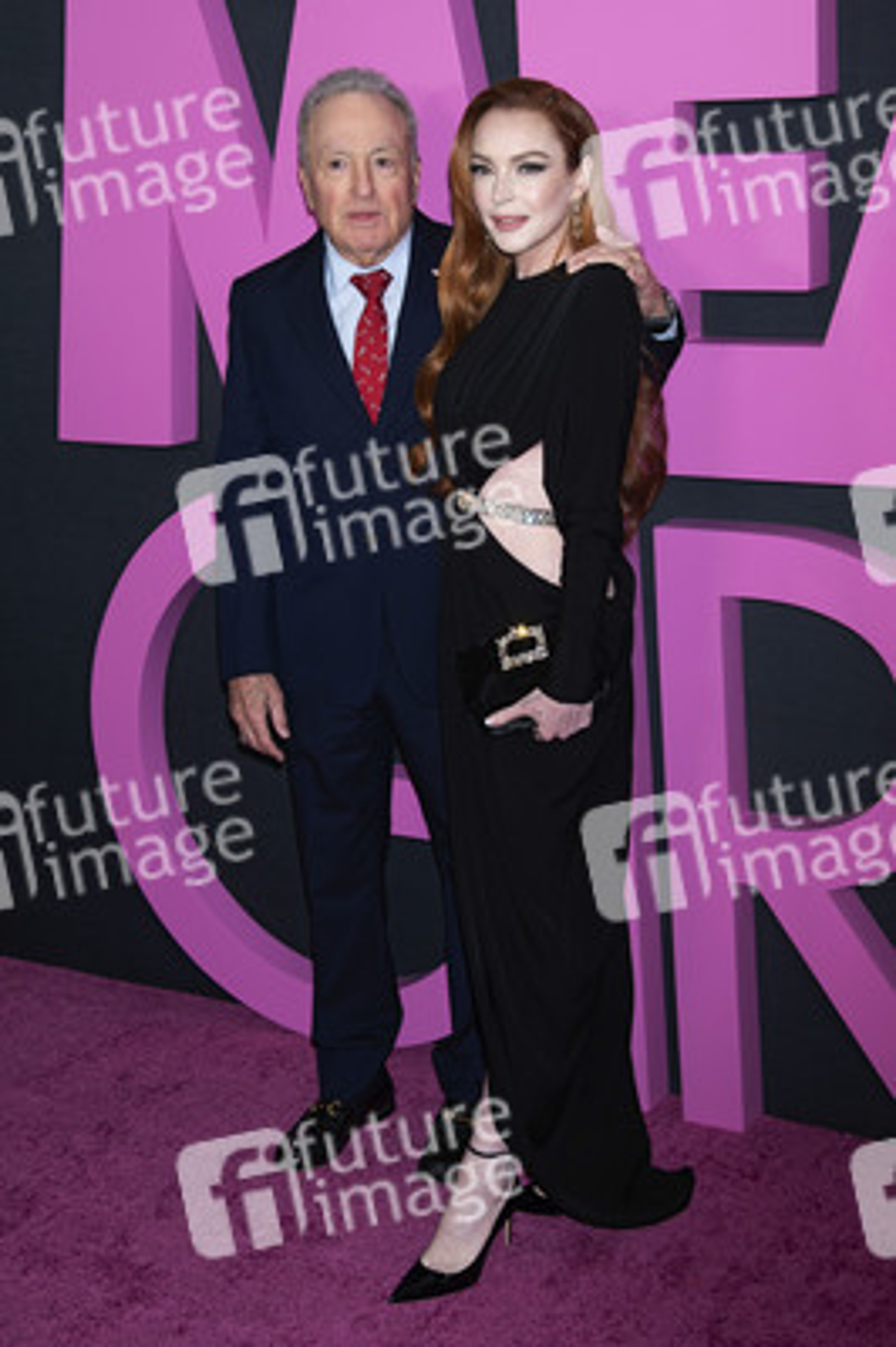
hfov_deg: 28.0
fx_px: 1795
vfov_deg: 41.1
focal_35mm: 48
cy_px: 674
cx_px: 448
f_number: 7.1
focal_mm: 48
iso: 400
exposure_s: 1/160
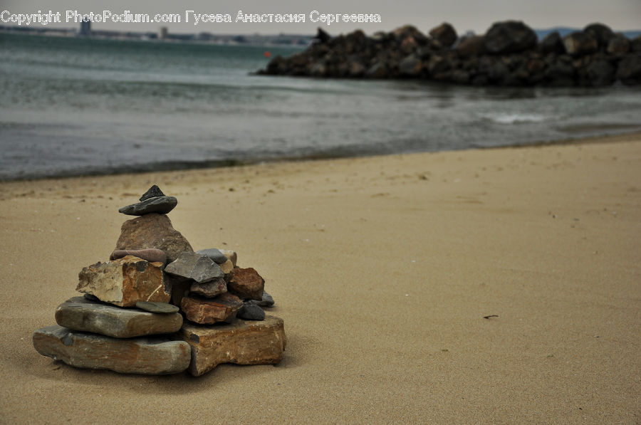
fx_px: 1387
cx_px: 320
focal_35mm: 78
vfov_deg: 17.4
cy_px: 212
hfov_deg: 26.0
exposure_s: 1/500
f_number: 5.6
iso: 100
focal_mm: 52
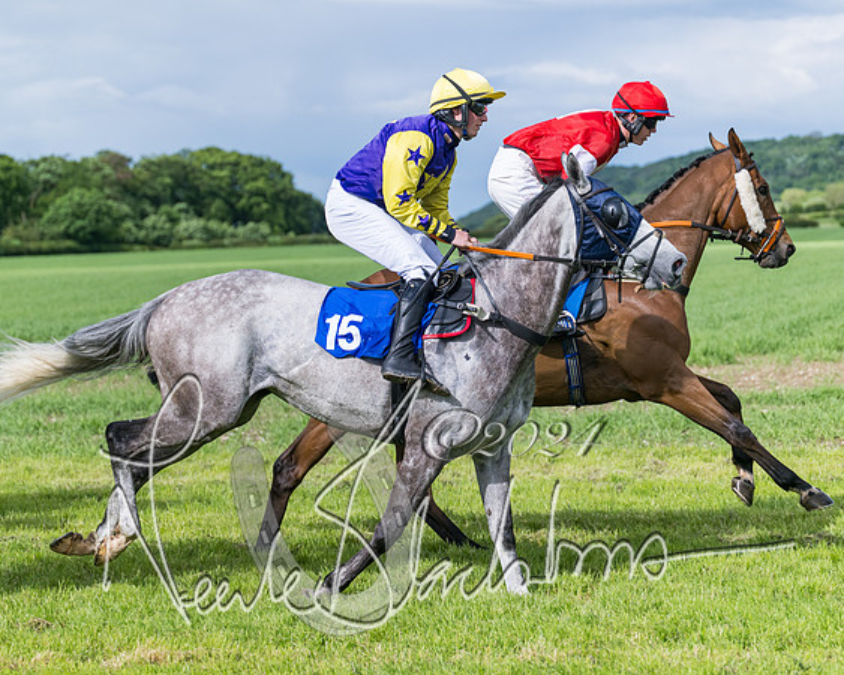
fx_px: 2756
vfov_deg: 14.0
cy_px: 338
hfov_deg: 17.4
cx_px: 338
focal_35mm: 110
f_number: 4
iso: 400
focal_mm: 98
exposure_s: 1/4000
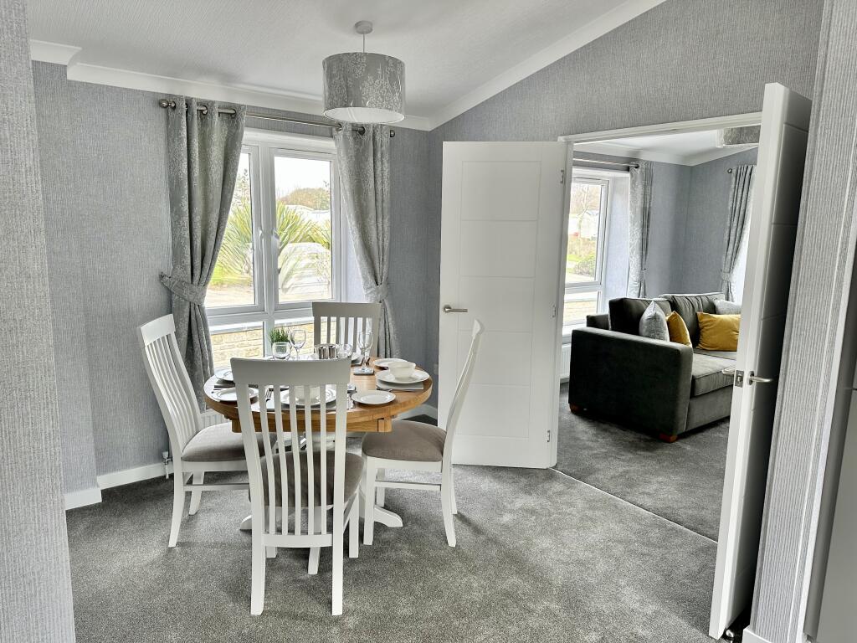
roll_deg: -1.7
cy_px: 322
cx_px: 428
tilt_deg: -9.0
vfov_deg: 56.8
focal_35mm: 24
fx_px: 594
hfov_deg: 71.6
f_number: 1.78
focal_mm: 6.86
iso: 100
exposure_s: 1/130
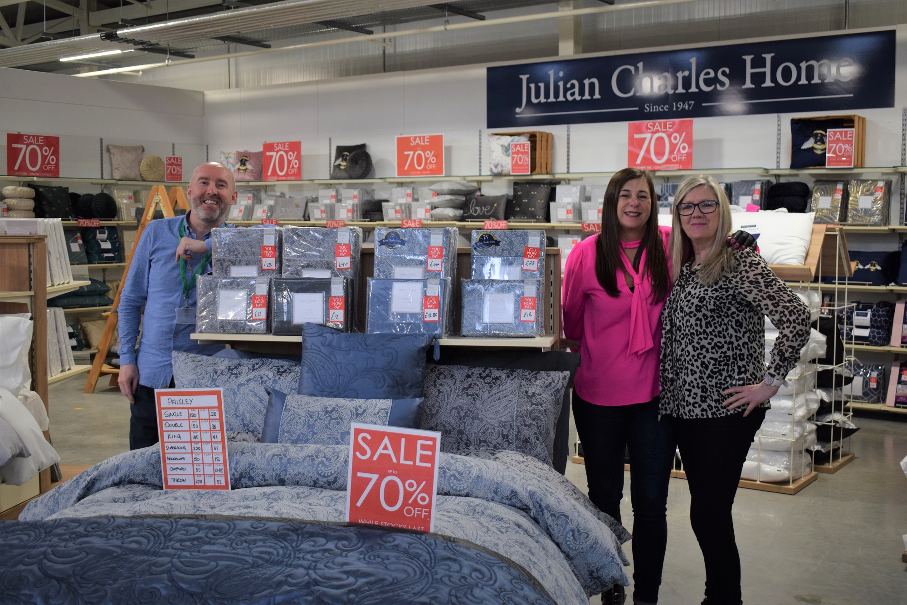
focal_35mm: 42
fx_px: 1058
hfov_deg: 46.4
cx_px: 454
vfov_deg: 31.9
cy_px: 302
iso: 560
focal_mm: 28
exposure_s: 1/60
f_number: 4.2
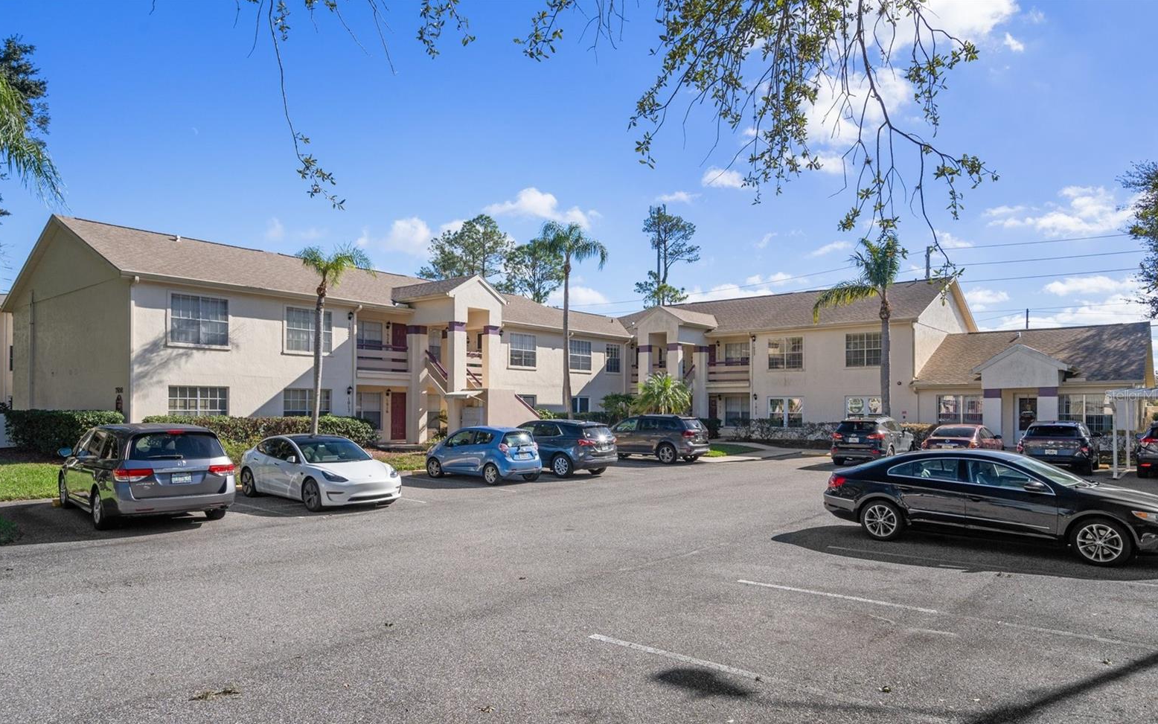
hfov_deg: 79.6
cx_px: 575
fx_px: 694
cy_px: 395
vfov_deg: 55.0
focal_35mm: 22
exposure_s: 1/250
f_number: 8
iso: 320
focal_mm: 21
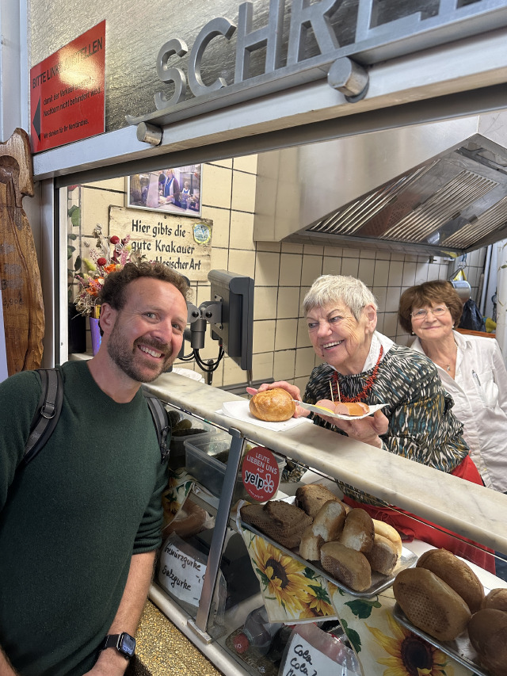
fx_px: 469
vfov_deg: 71.6
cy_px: 338
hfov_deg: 56.8
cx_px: 254
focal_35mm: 24
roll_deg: -3.5
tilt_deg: -8.1
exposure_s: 1/100
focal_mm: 6.86
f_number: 1.78
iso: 200
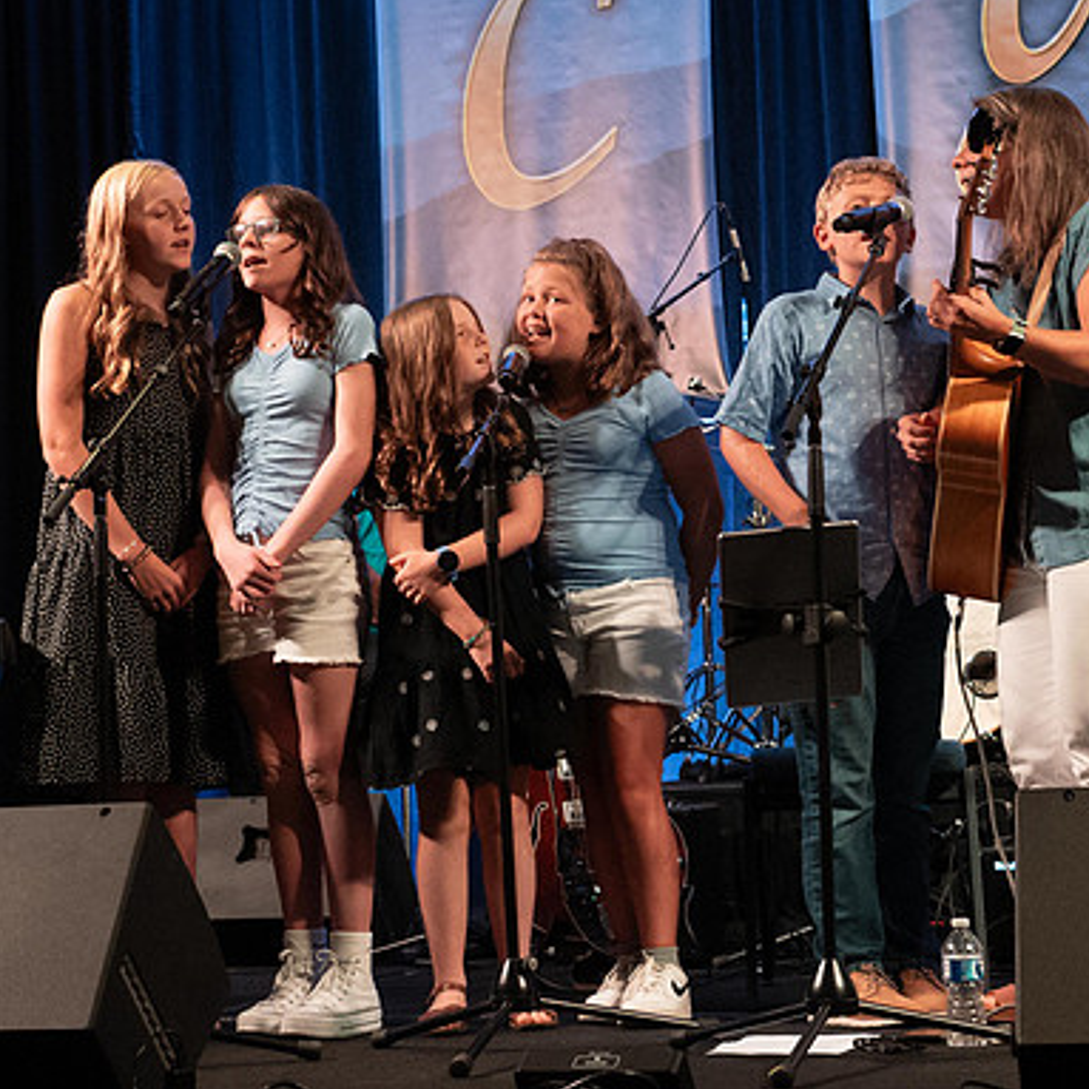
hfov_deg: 22.7
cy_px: 504
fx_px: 2705
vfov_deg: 22.8
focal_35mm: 76
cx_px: 617
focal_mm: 34
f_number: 5
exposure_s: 1/250
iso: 5000
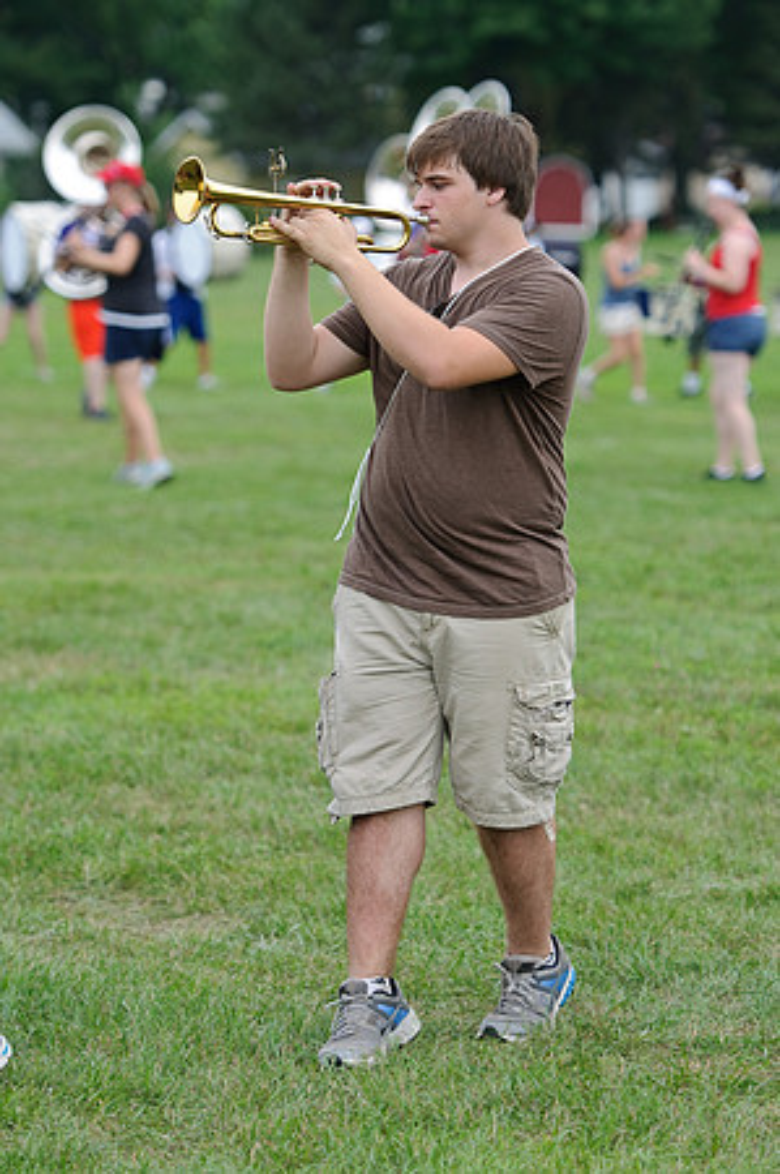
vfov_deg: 12.2
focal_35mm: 168
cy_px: 587
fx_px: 5472
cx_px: 390
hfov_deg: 8.2
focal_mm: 112
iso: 200
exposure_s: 1/500
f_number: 2.8
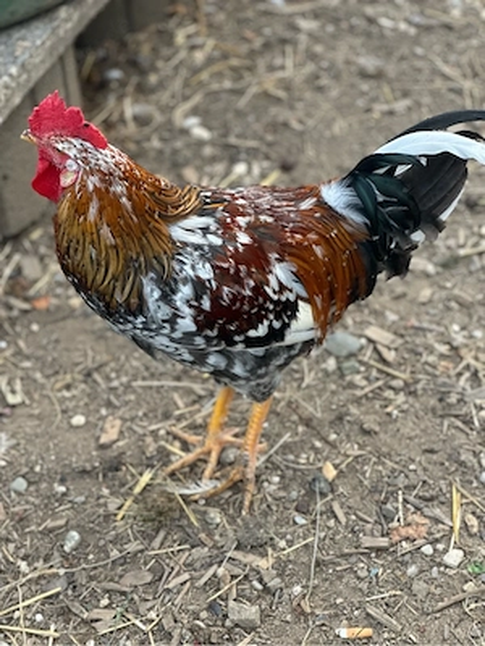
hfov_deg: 19.1
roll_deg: +0.9
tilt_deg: -40.0
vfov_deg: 25.3
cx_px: 242
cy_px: 323
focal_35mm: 77
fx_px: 1438
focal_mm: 9
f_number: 2.8
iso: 64
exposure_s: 1/121
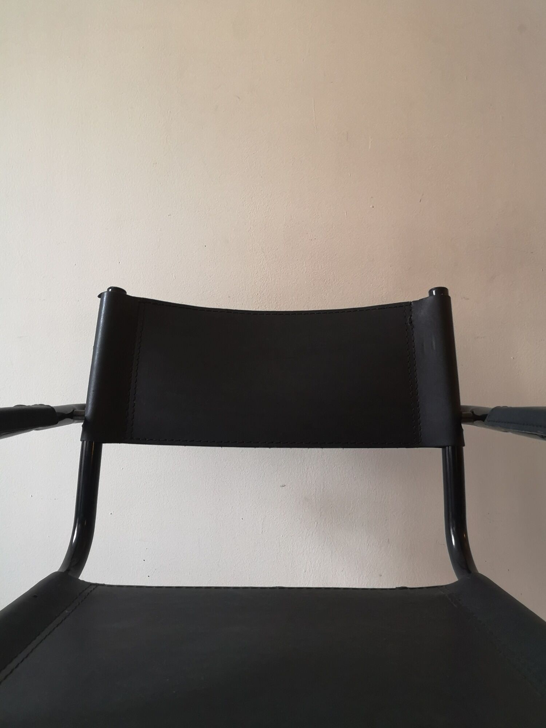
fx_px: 568
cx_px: 273
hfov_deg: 51.4
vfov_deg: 65.3
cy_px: 364
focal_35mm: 27
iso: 400
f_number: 1.8
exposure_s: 1/33.3
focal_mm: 3.95
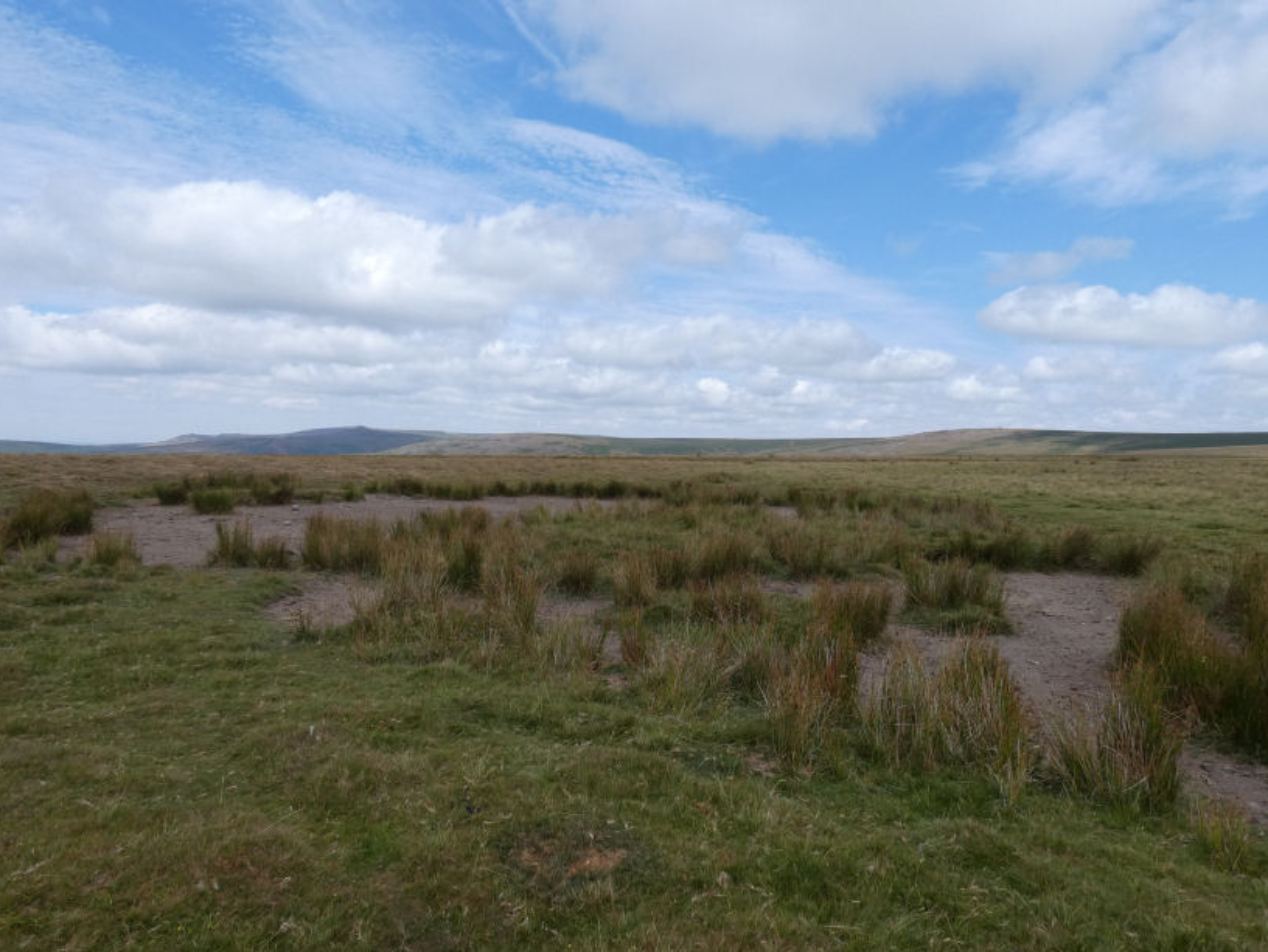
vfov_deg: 61.1
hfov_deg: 76.3
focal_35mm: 22
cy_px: 461
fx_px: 806
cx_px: 651
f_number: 3.5
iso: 80
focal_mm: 3.6
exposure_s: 1/1000
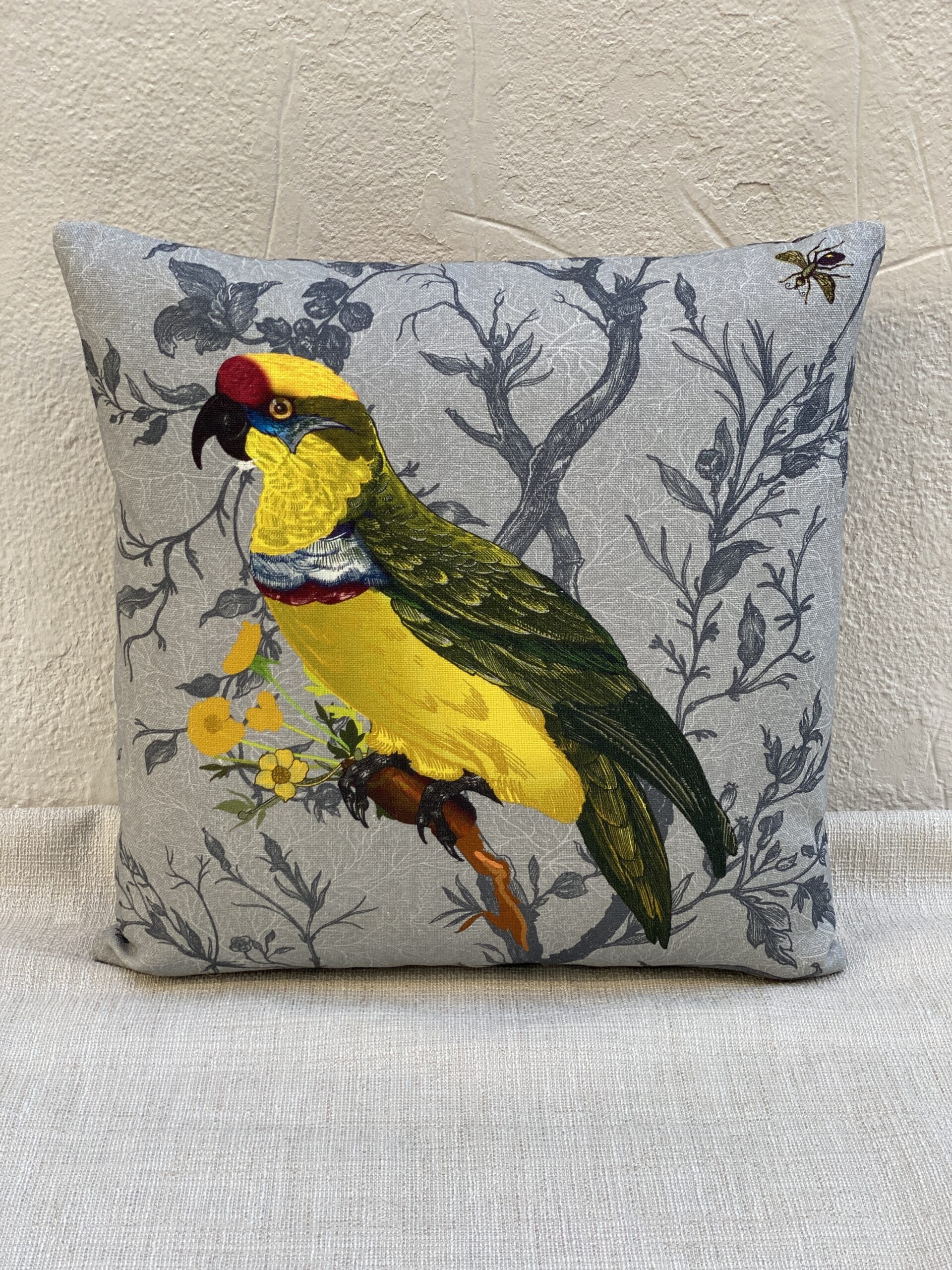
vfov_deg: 36.8
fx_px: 1907
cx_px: 476
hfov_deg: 28.0
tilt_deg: -19.9
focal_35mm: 52
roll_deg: +0.2
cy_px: 635
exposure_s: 1/122
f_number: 2
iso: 32
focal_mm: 6
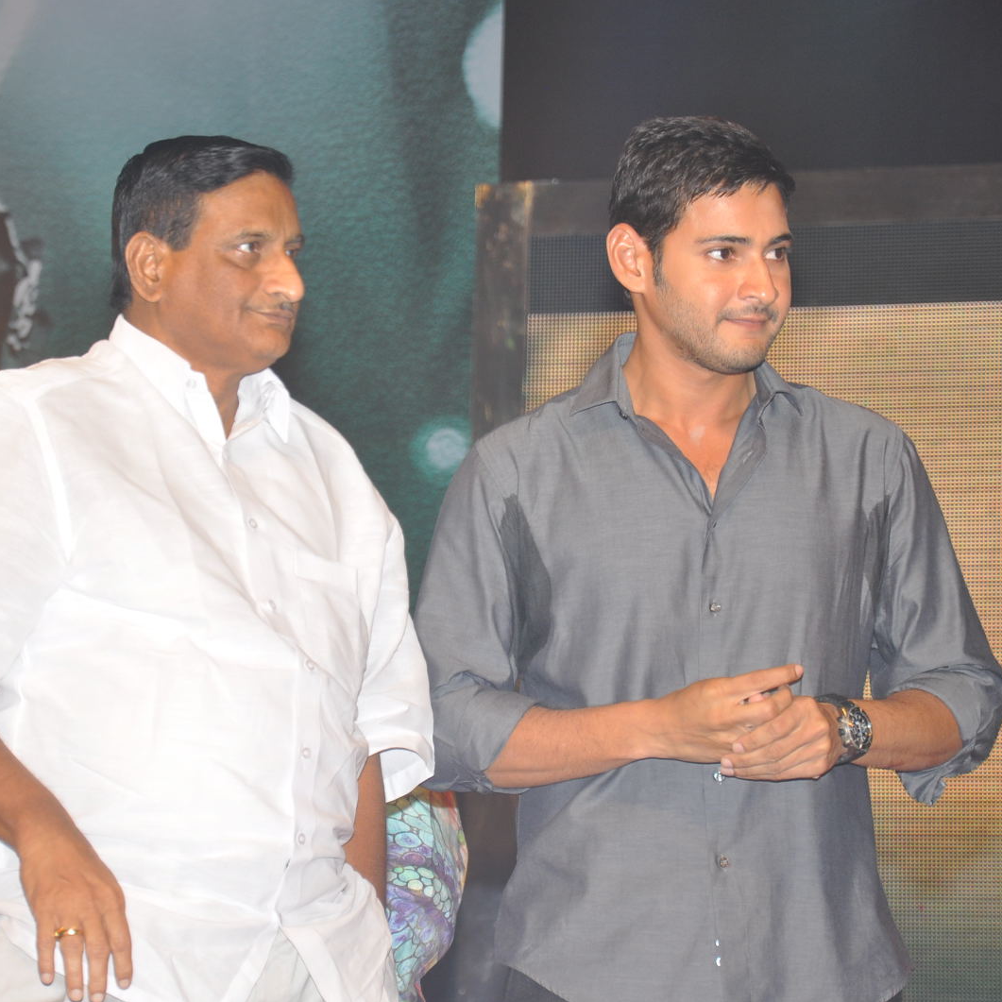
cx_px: 418
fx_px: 6603
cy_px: 501
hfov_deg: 8.7
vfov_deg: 8.7
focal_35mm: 202
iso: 400
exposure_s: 1/125
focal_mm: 105
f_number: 6.3
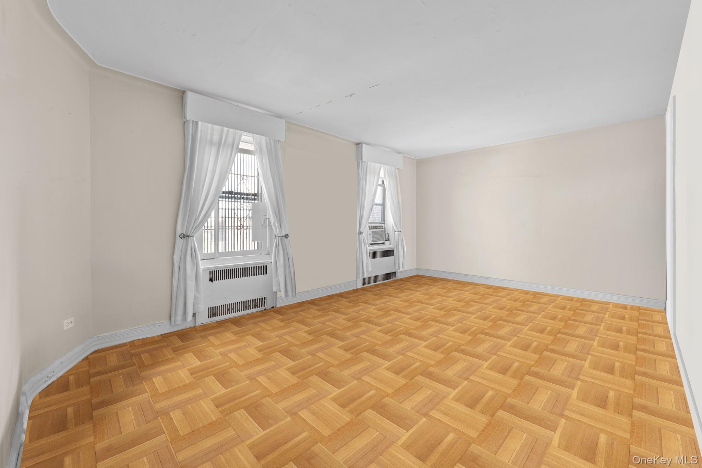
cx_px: 351
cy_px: 234
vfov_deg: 81.2
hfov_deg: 104.3
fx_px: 273
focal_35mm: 14
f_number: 10
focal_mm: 14
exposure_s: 2.5
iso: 200
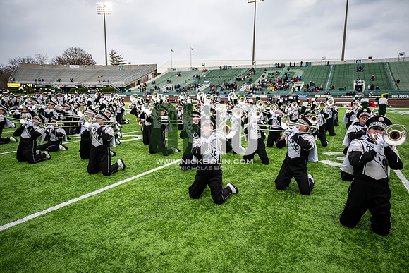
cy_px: 136
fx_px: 273
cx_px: 204
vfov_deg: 53.2
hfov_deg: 73.7
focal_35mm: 24
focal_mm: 24
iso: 100
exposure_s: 1/500
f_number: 2.8
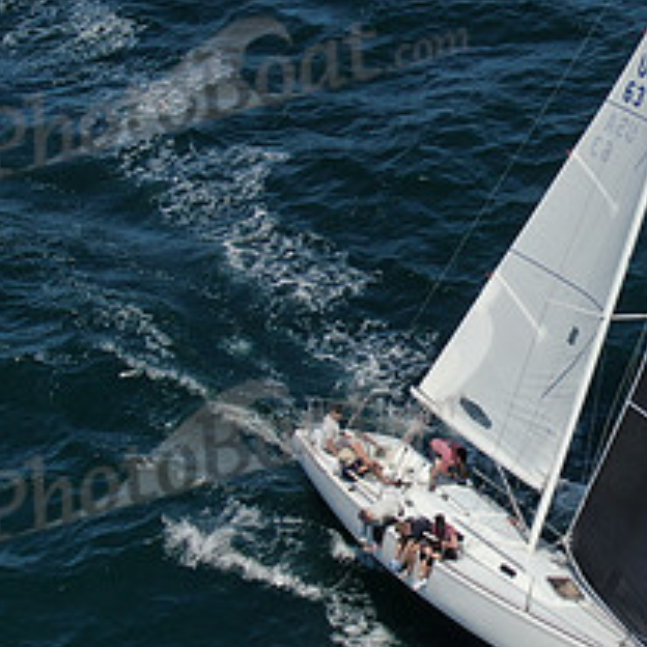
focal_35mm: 116
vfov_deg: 15.0
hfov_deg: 14.8
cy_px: 222
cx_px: 653
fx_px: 2453
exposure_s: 1/1250
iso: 100
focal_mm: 8.42
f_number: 3.8
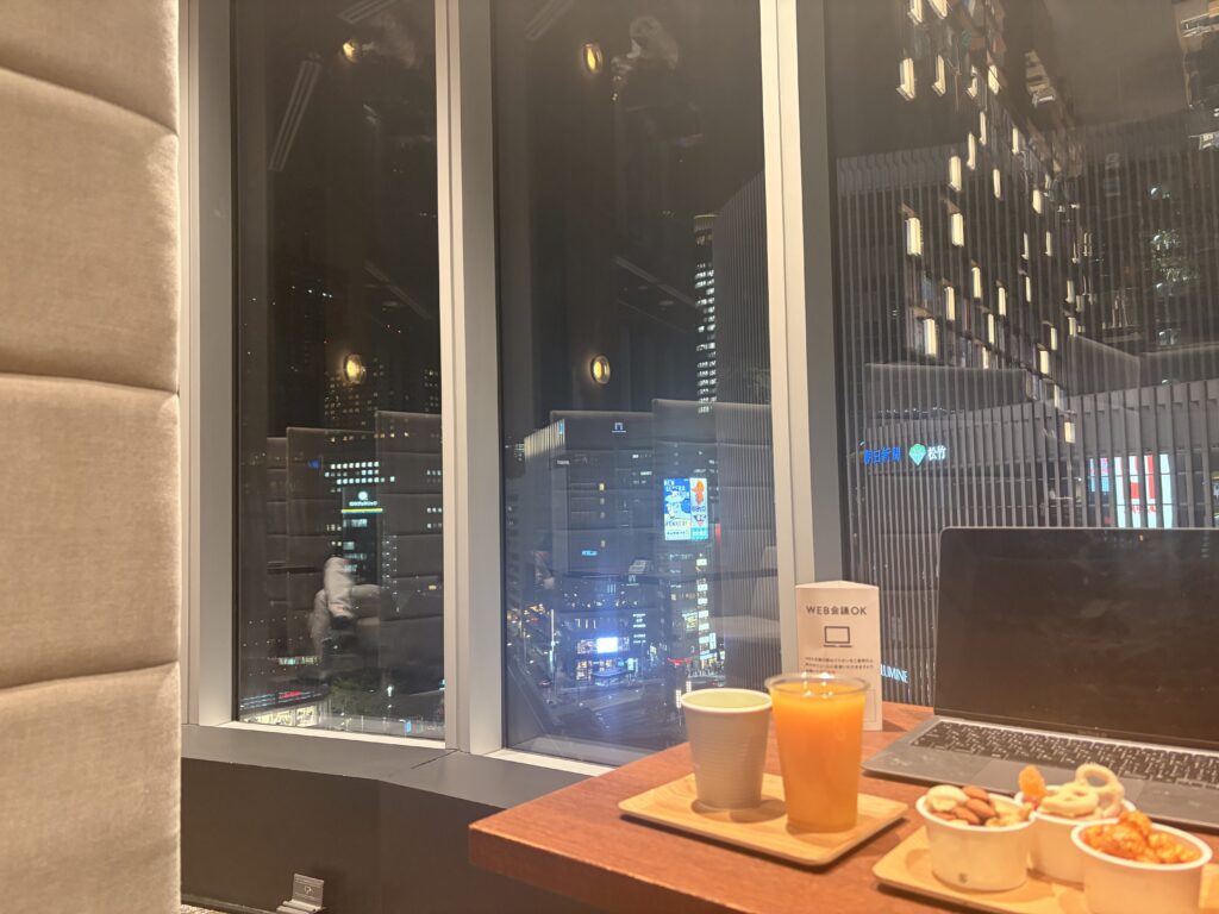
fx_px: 916
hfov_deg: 67.3
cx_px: 610
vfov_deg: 53.1
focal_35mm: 26
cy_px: 457
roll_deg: +1.7
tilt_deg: +3.3
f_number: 1.6
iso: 250
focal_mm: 5.96
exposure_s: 1/59
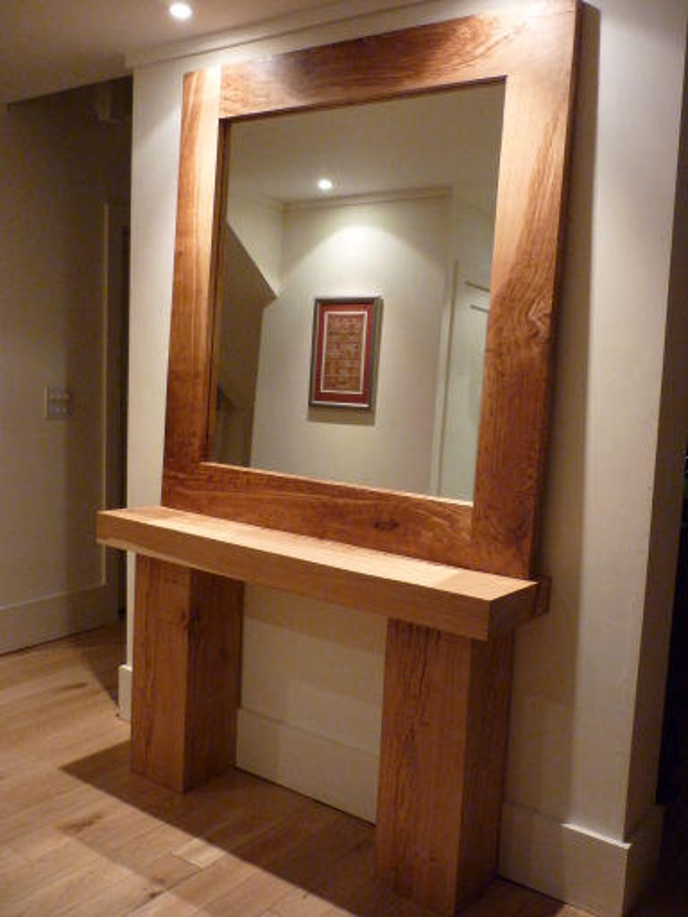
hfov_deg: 42.9
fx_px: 875
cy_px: 458
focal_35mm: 33
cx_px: 344
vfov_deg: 55.4
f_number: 2.8
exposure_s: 1/30
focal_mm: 5.5
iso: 400
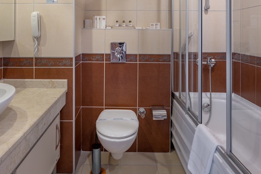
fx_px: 181
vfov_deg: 48.8
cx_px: 113
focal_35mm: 25
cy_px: 38
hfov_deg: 71.2
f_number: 5
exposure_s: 1/10
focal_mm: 14
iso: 100
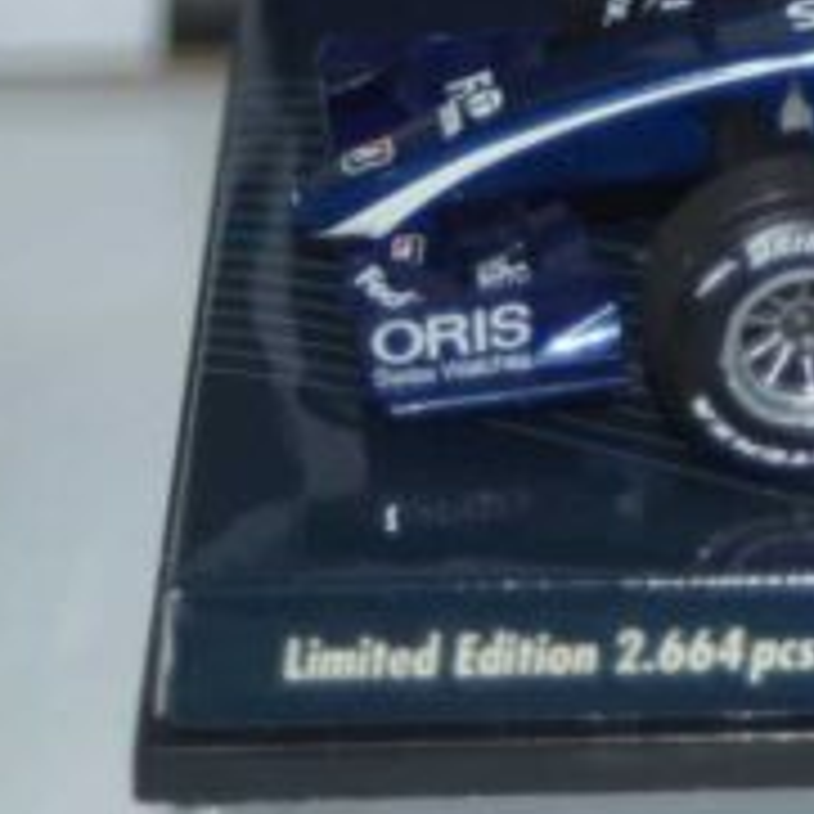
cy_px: 63
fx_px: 7848
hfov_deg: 5.9
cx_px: 1309
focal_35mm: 295
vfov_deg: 5.9
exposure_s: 1/60
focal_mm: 70
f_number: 5.6
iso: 200
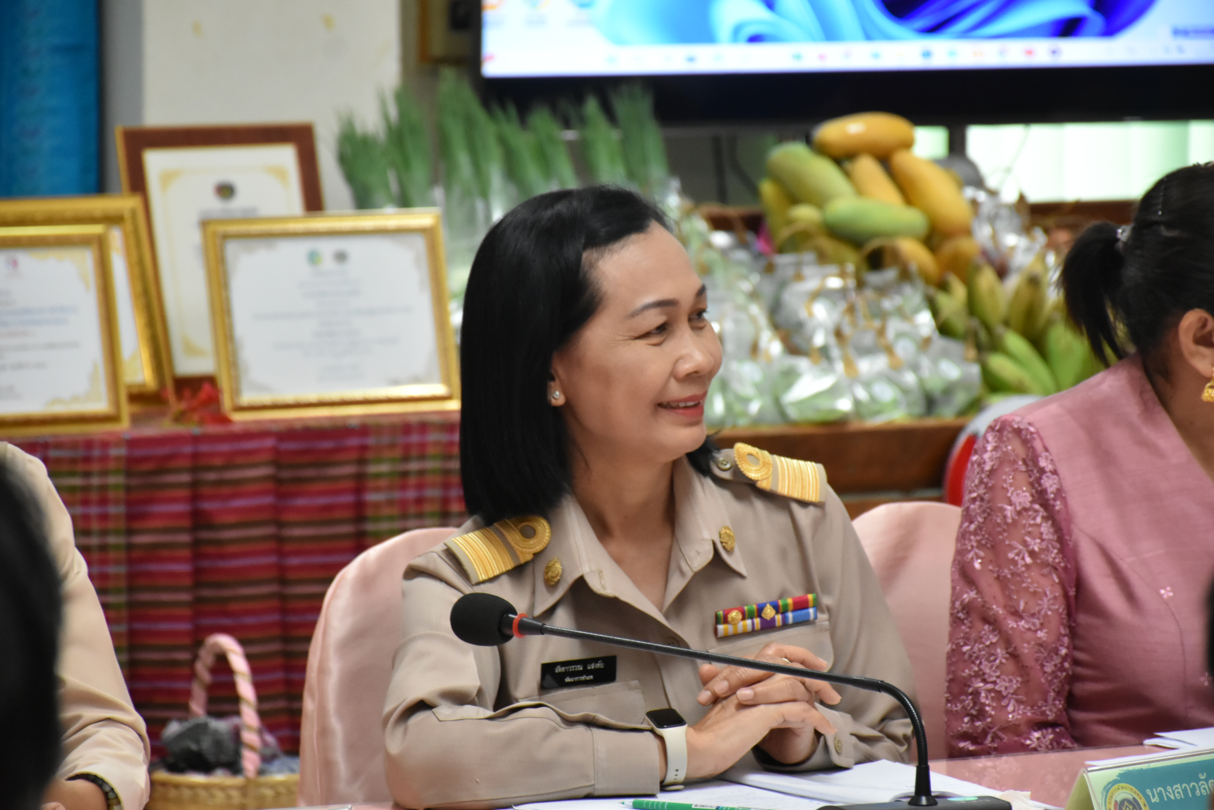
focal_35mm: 174
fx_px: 5867
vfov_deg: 7.9
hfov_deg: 11.8
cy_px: 405
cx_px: 607
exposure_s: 1/100
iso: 3200
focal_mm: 116
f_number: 5.6
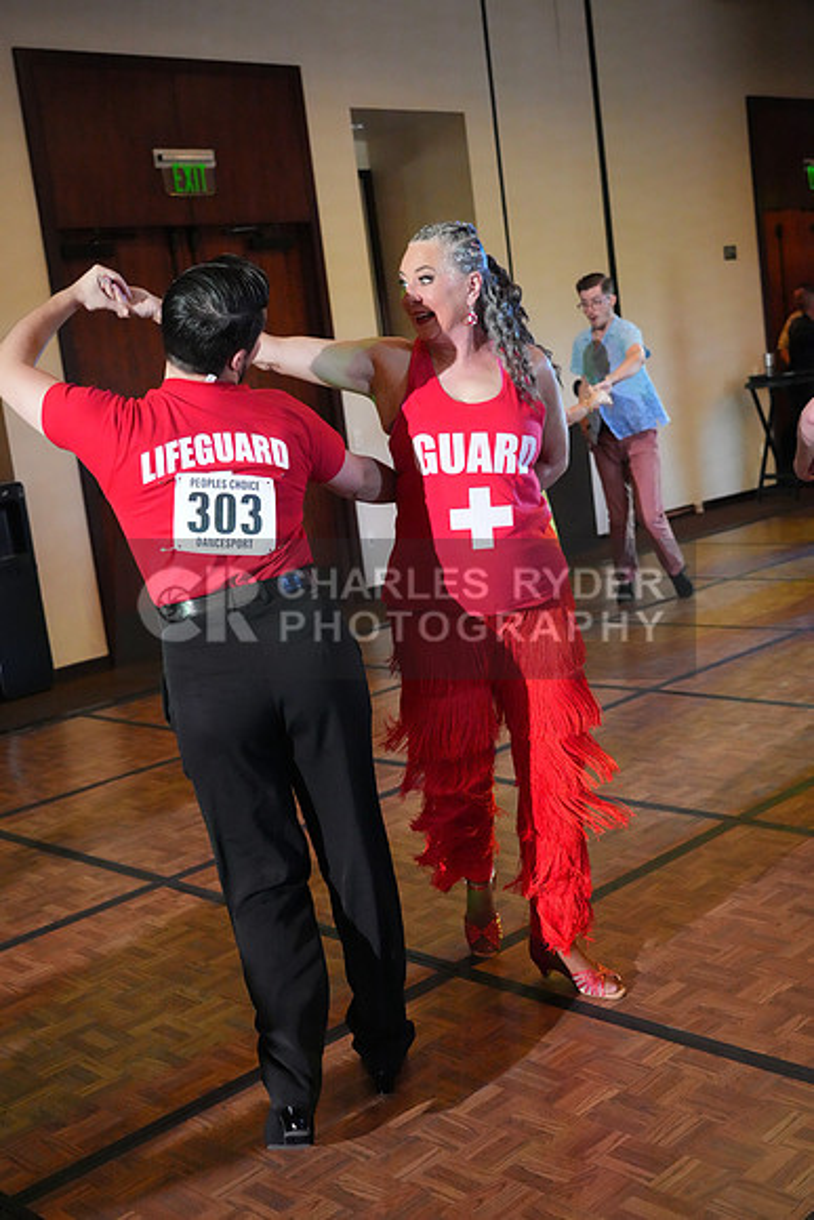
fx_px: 1390
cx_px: 407
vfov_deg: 47.4
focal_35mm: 41
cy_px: 610
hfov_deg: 32.6
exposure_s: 1/400
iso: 12800
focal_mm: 41
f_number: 4
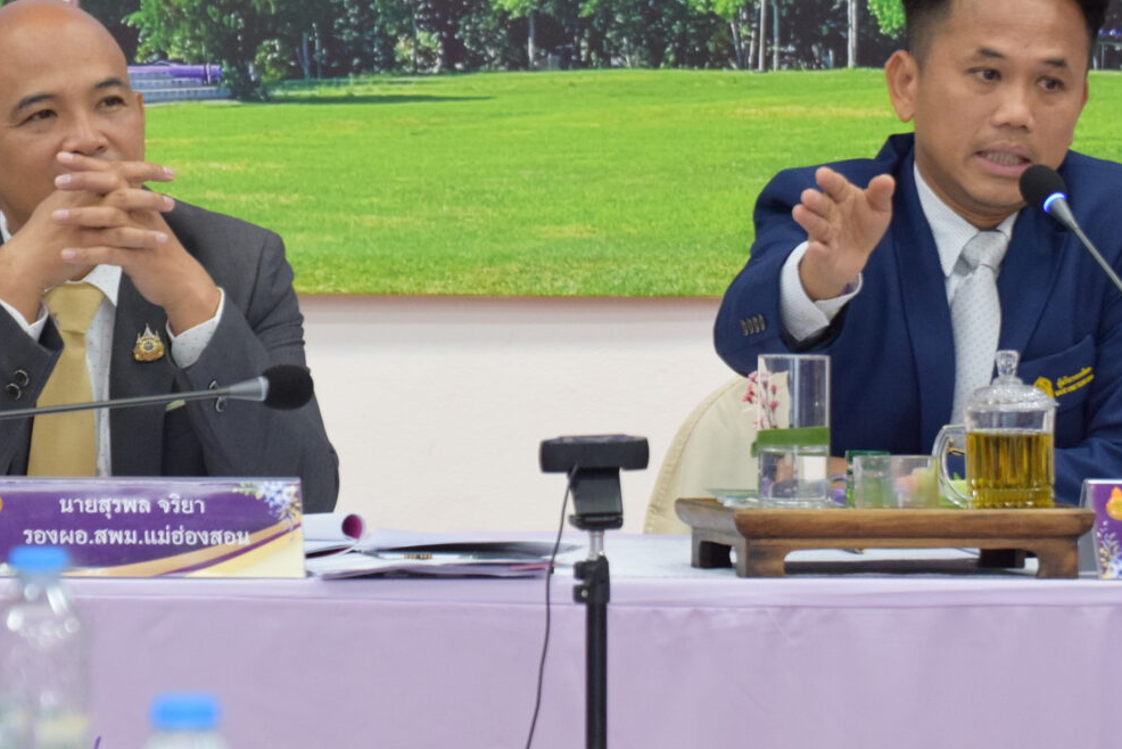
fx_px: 9103
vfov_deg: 4.7
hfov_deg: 7.1
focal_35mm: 292
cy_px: 199
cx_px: 591
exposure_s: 1/160
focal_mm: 120
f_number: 5.6
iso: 2500
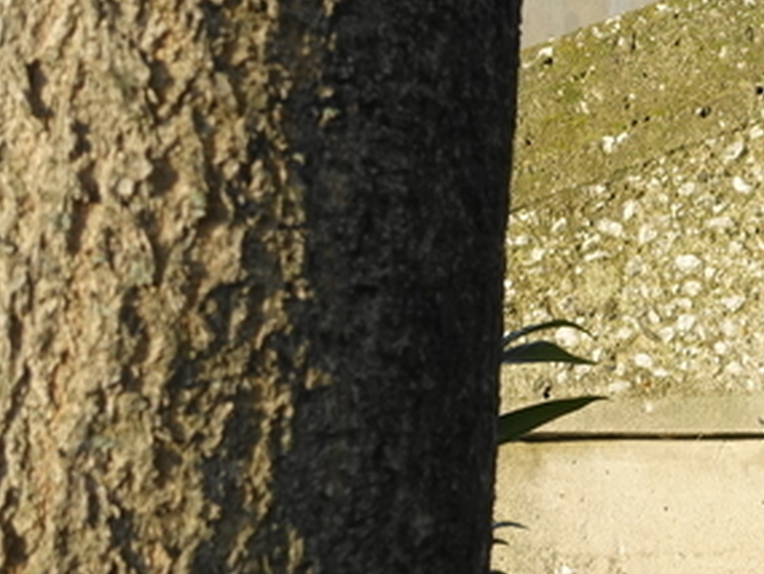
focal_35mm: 97
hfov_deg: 17.1
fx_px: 2142
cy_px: 231
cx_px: 1311
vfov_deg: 15.2
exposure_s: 1/250
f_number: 5.6
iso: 125
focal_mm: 8.8
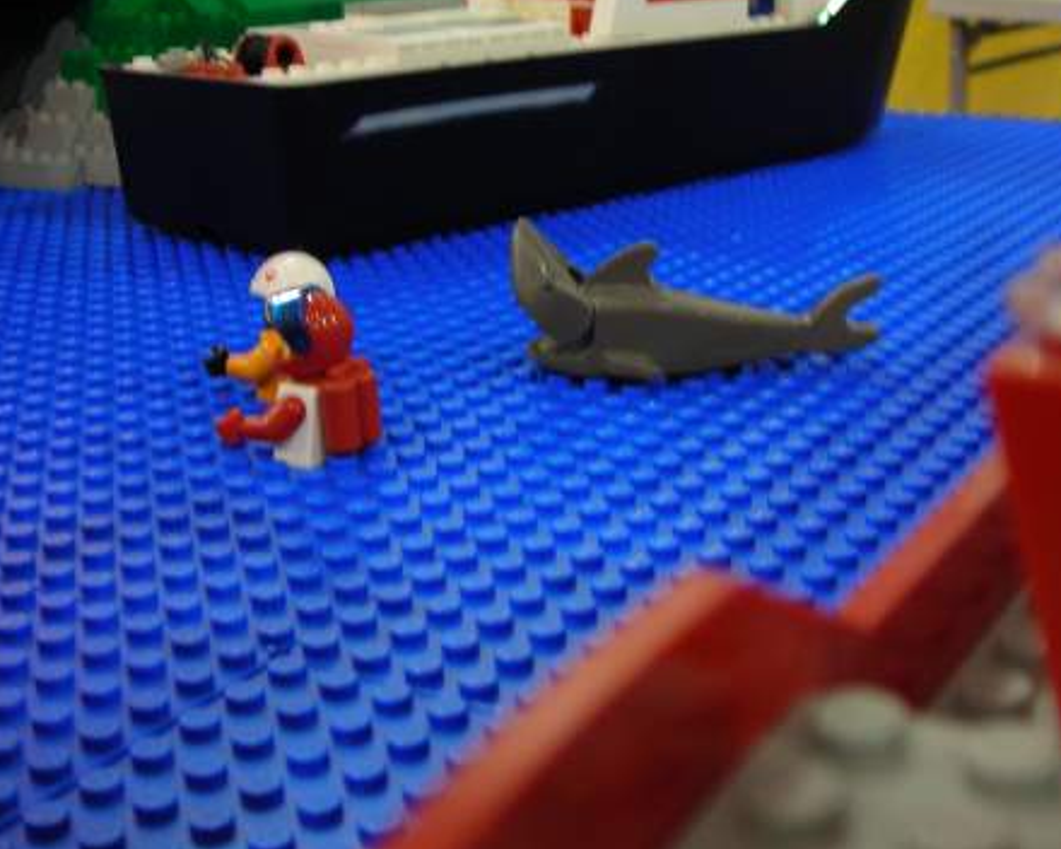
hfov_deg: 34.4
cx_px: 711
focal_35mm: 54
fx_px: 1696
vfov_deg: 28.1
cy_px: 359
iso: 50
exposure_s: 1/6.1
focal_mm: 6.3
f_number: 3.2
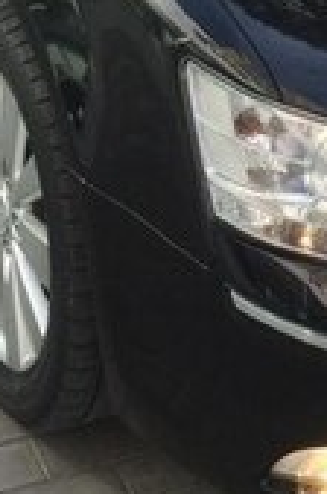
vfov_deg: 16.1
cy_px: -218
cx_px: 289
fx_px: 1614
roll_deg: -4.1
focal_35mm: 118
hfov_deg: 11.5
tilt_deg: -19.7
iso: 32
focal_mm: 4.15
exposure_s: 1/432
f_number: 2.2
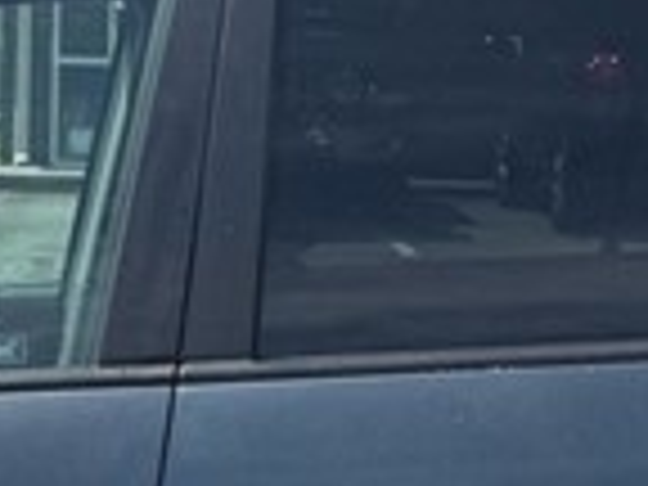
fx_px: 3201
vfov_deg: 8.4
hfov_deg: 11.5
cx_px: 90
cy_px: 855
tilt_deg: -12.2
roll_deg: -1.4
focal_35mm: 171
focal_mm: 6.76
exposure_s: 1/3279
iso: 80
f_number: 1.78
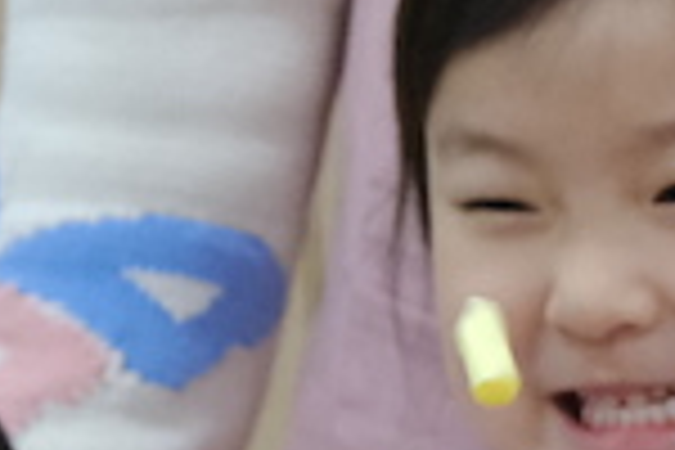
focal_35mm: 1209
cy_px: 1082
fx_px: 22667
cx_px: 234
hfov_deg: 1.7
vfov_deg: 1.1
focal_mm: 118
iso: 5000
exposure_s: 1/160
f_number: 5
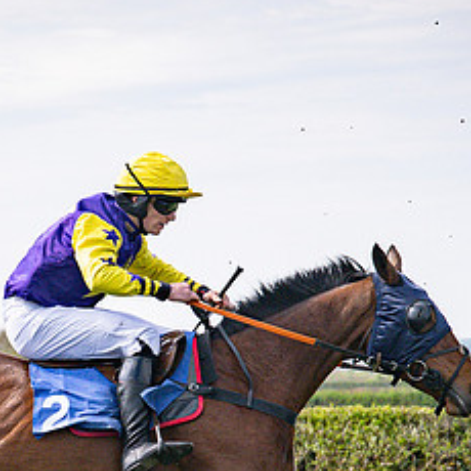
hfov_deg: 5.9
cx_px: 162
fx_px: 4587
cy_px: 373
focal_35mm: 298
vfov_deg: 5.9
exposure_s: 1/4000
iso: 400
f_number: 5
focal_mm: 70
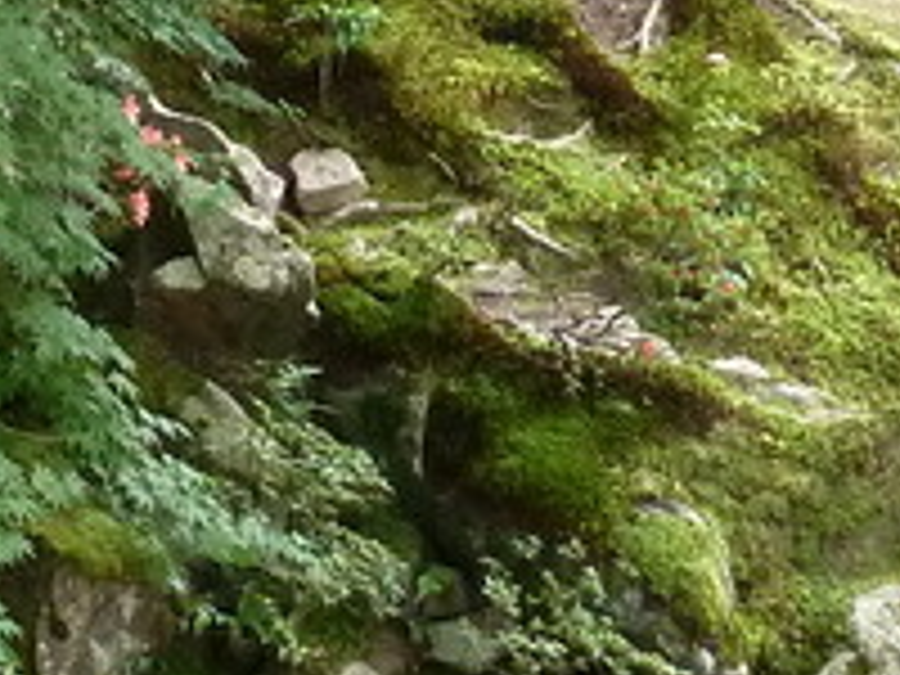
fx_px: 3900
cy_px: 387
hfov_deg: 13.1
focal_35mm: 150
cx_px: 634
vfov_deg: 9.9
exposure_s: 1/30
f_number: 3.3
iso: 250
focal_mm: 4.1
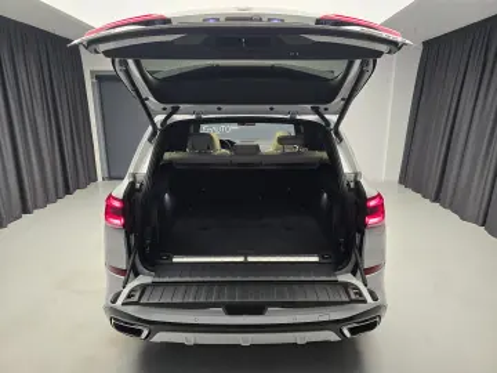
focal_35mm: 23
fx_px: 330
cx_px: 248
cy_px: 186
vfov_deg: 58.9
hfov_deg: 73.9
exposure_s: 1/180
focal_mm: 6.3
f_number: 1.7
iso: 200
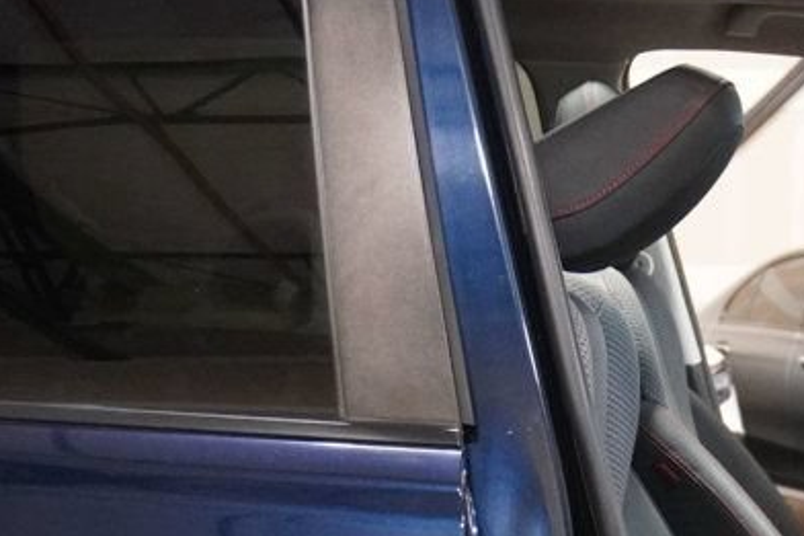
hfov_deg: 20.7
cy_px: 581
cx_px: 882
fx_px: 2098
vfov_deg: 14.2
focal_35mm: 94
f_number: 4.5
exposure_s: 1/100
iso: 6400
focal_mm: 24
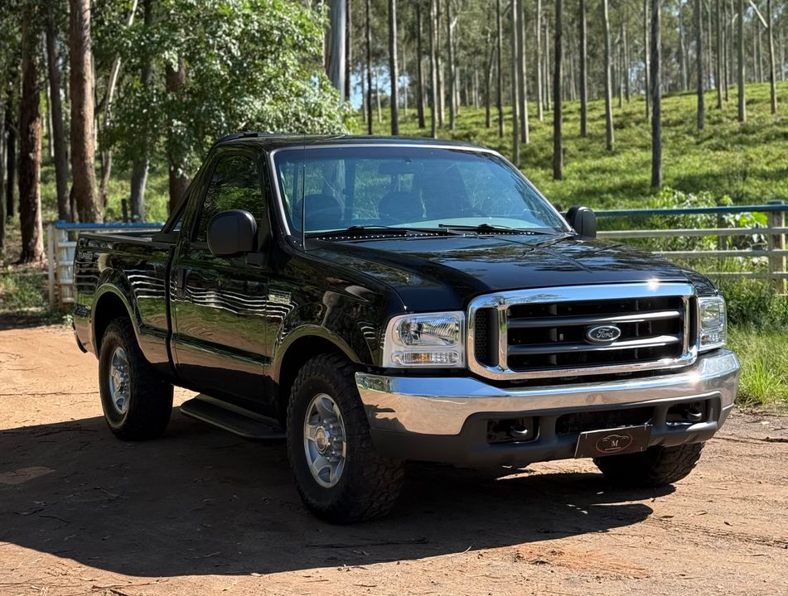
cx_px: 394
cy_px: 298
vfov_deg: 30.4
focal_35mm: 48
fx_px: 1096
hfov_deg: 39.5
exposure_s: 1/1754
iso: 100
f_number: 1.78
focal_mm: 6.76
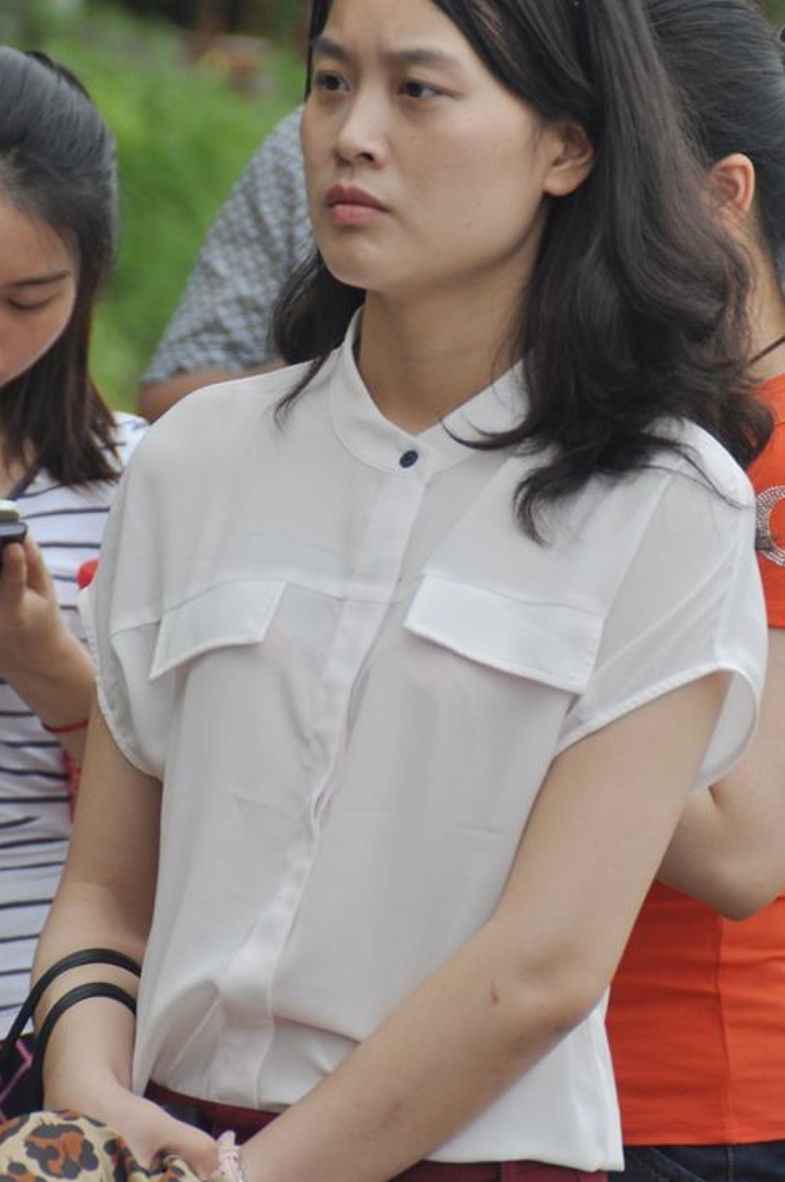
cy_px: 532
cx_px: 361
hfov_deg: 3.7
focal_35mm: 371
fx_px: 12163
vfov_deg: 5.6
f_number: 6.3
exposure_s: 1/400
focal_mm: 200
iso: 250
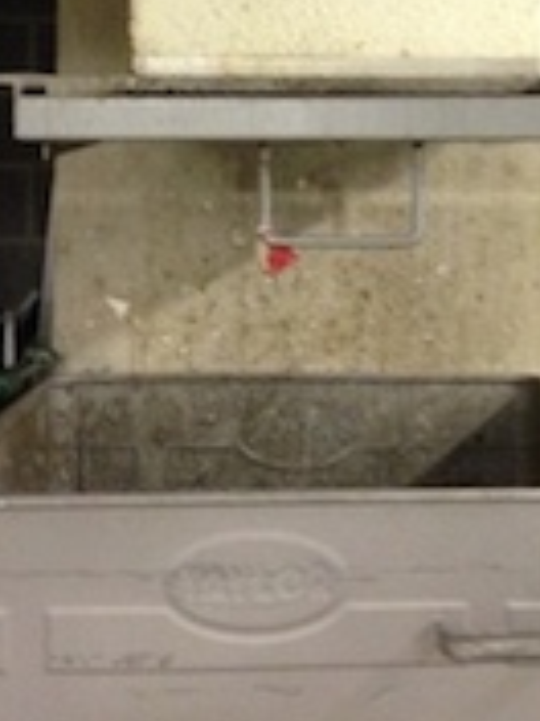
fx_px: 1872
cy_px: -33
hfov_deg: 16.4
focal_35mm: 90
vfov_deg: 20.9
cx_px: 340
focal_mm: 4.13
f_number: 2.4
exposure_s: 1/17
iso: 400
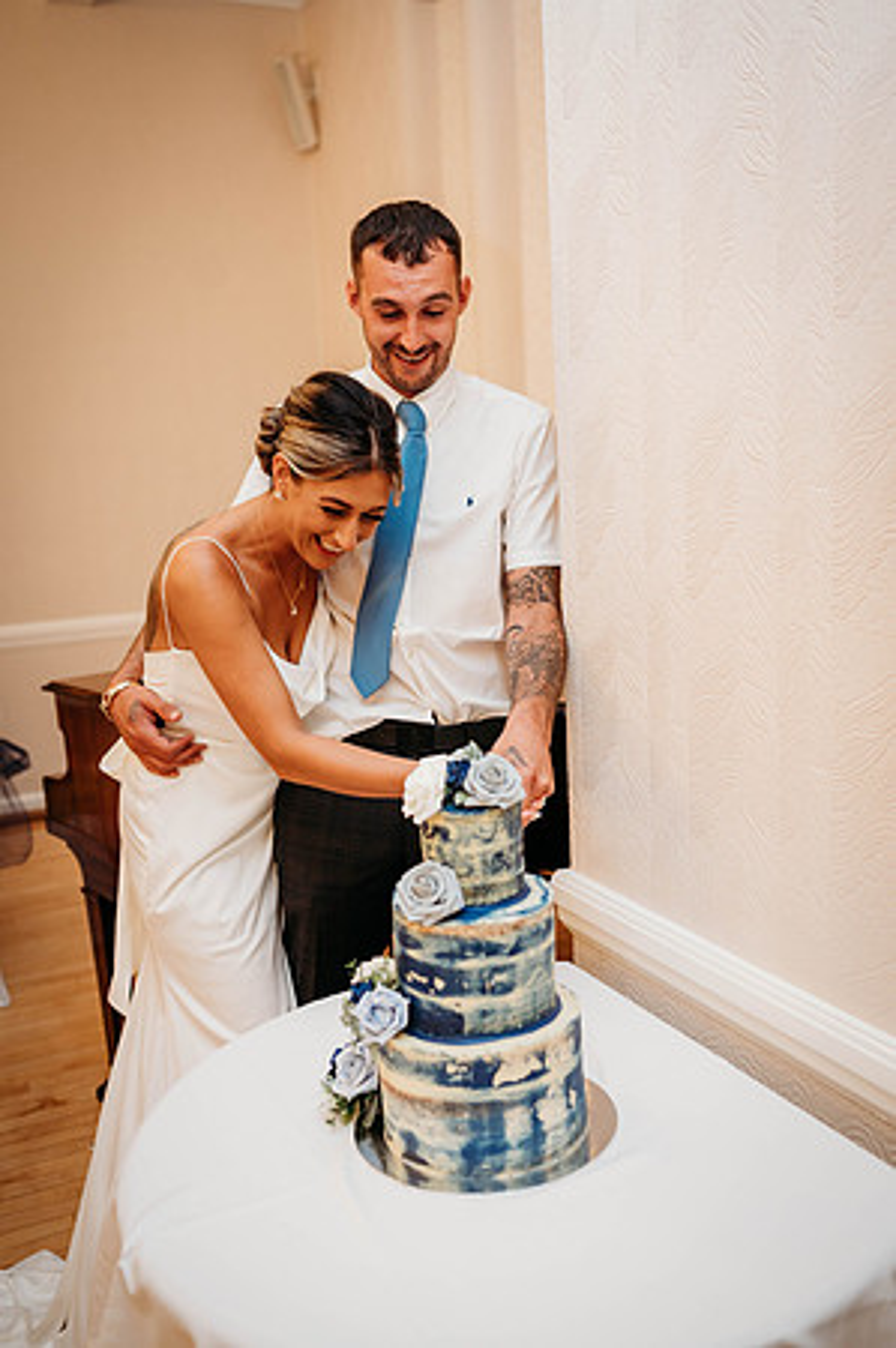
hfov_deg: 37.8
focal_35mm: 35
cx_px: 448
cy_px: 674
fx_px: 1310
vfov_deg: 54.5
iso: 800
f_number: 2.5
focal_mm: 35
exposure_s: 1/200
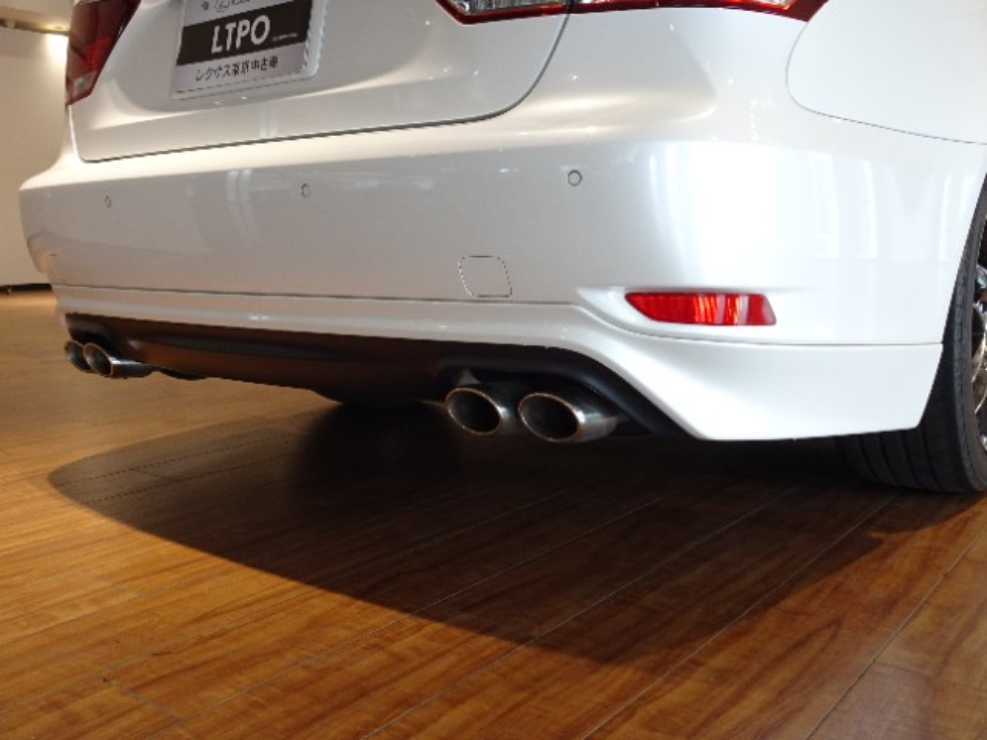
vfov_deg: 45.4
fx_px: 884
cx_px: 494
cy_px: 370
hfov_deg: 58.4
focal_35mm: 31
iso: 160
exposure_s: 1/40
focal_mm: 5.26
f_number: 4
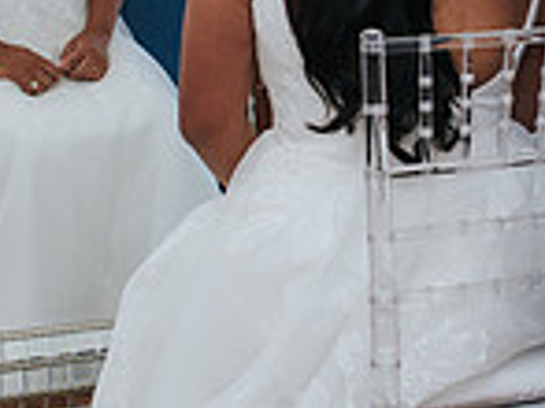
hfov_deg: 12.7
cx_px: 319
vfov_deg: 9.5
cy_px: 115
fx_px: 2438
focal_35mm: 155
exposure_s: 1/200
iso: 800
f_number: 3.5
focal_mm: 35
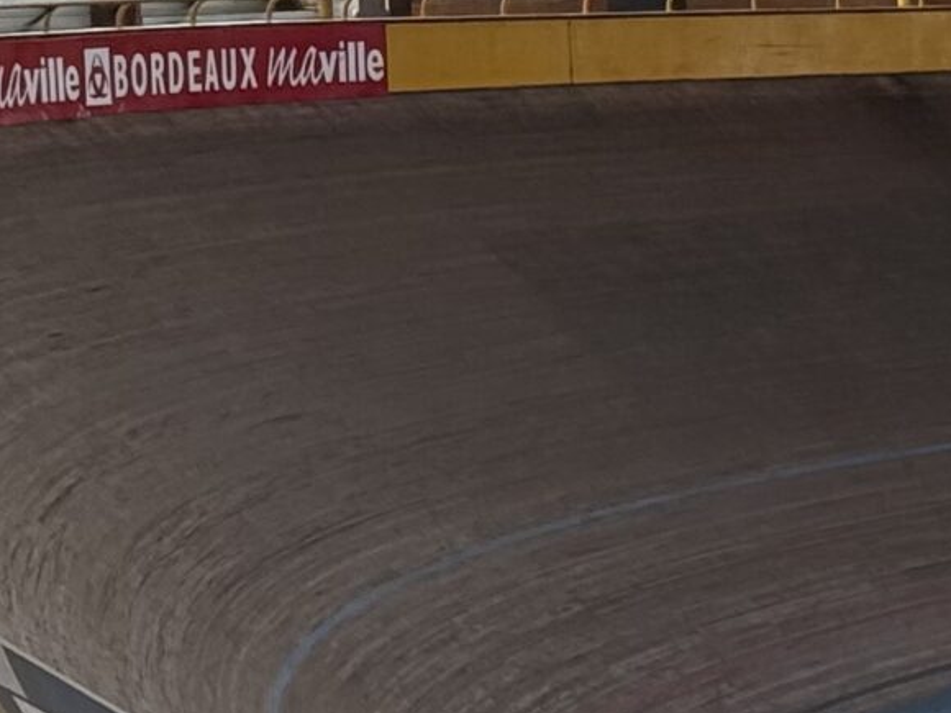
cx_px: 2059
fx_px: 5824
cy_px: 303
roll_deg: +1.1
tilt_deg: -3.4
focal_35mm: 212
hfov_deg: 8.7
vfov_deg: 7.0
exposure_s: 1/209
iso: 160
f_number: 1.78
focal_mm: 6.76
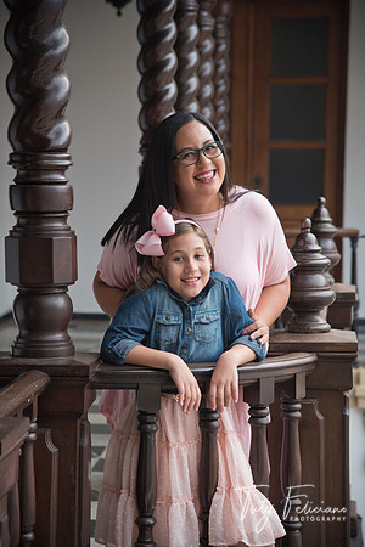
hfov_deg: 11.4
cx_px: 182
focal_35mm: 120
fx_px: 1825
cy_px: 274
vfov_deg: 17.1
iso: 640
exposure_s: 1/125
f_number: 5
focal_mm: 120
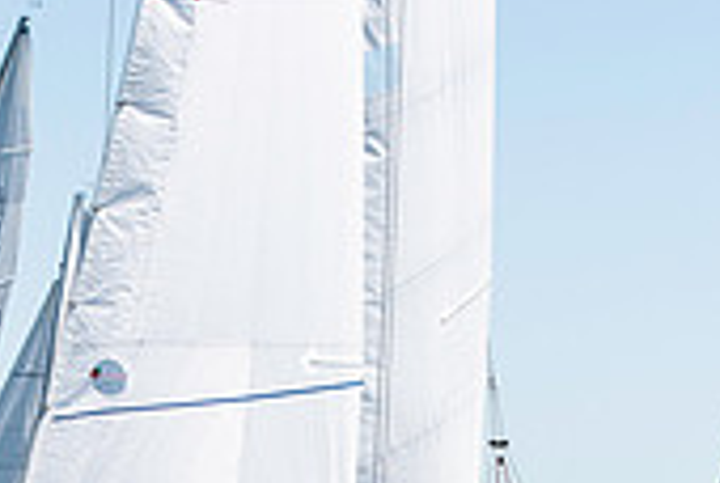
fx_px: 6952
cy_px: 701
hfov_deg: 5.9
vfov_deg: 4.0
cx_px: 9
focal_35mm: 347
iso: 320
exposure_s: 1/2000
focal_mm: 100
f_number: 5.6
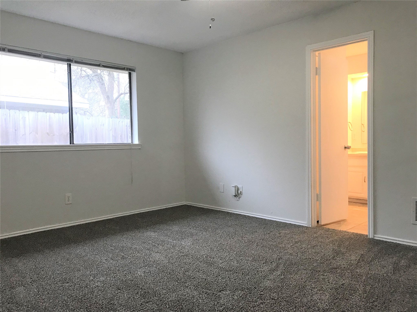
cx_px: 208
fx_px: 337
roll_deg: +1.2
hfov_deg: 63.4
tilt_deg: -1.4
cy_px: 156
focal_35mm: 28
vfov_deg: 49.7
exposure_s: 1/24
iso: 40
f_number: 1.8
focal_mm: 3.99
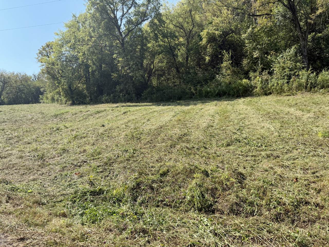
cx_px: 164
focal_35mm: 24
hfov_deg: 71.6
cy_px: 124
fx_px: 228
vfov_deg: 56.8
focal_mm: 6.76
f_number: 1.78
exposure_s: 1/3584
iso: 100
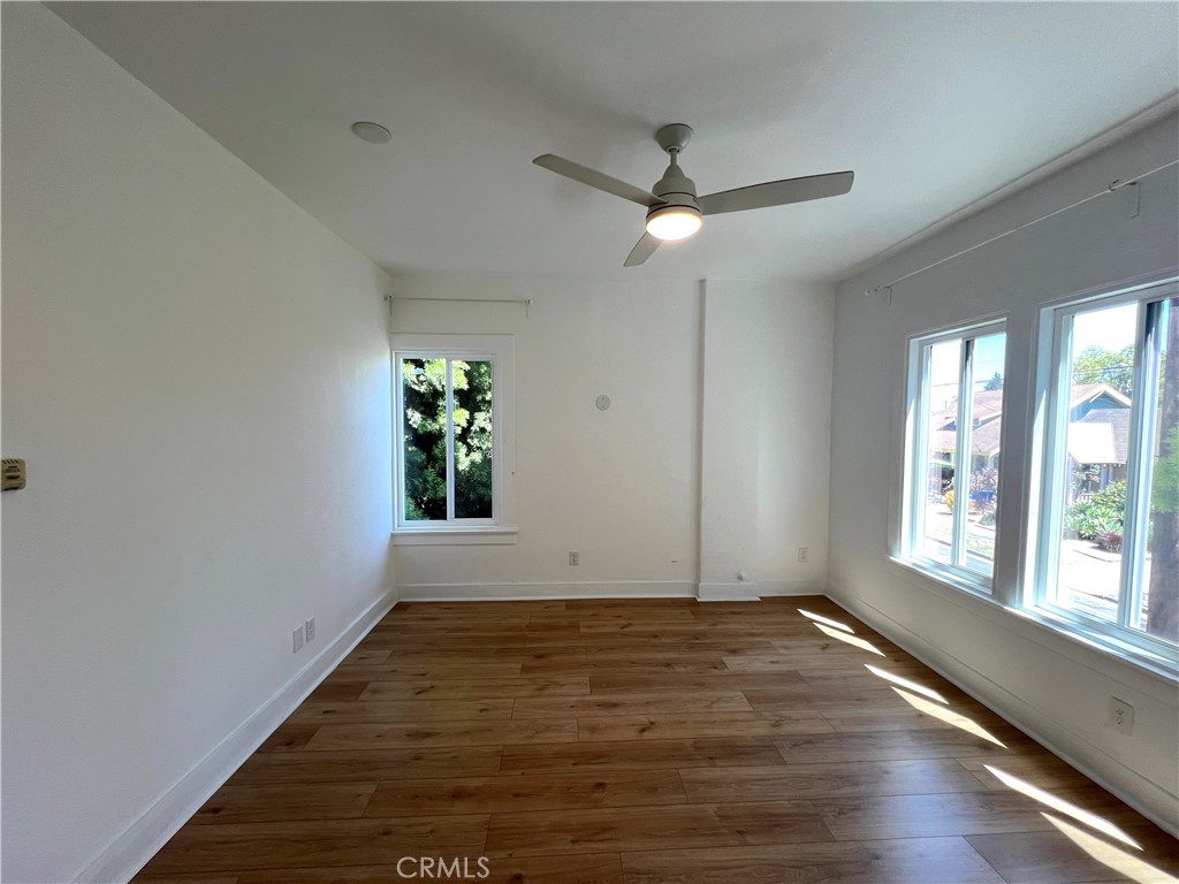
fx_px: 443
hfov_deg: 106.2
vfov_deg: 89.9
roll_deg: -0.7
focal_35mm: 13
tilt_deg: -4.5
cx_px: 590
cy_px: 442
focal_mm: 1.57
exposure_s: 1/120
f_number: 1.8
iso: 50
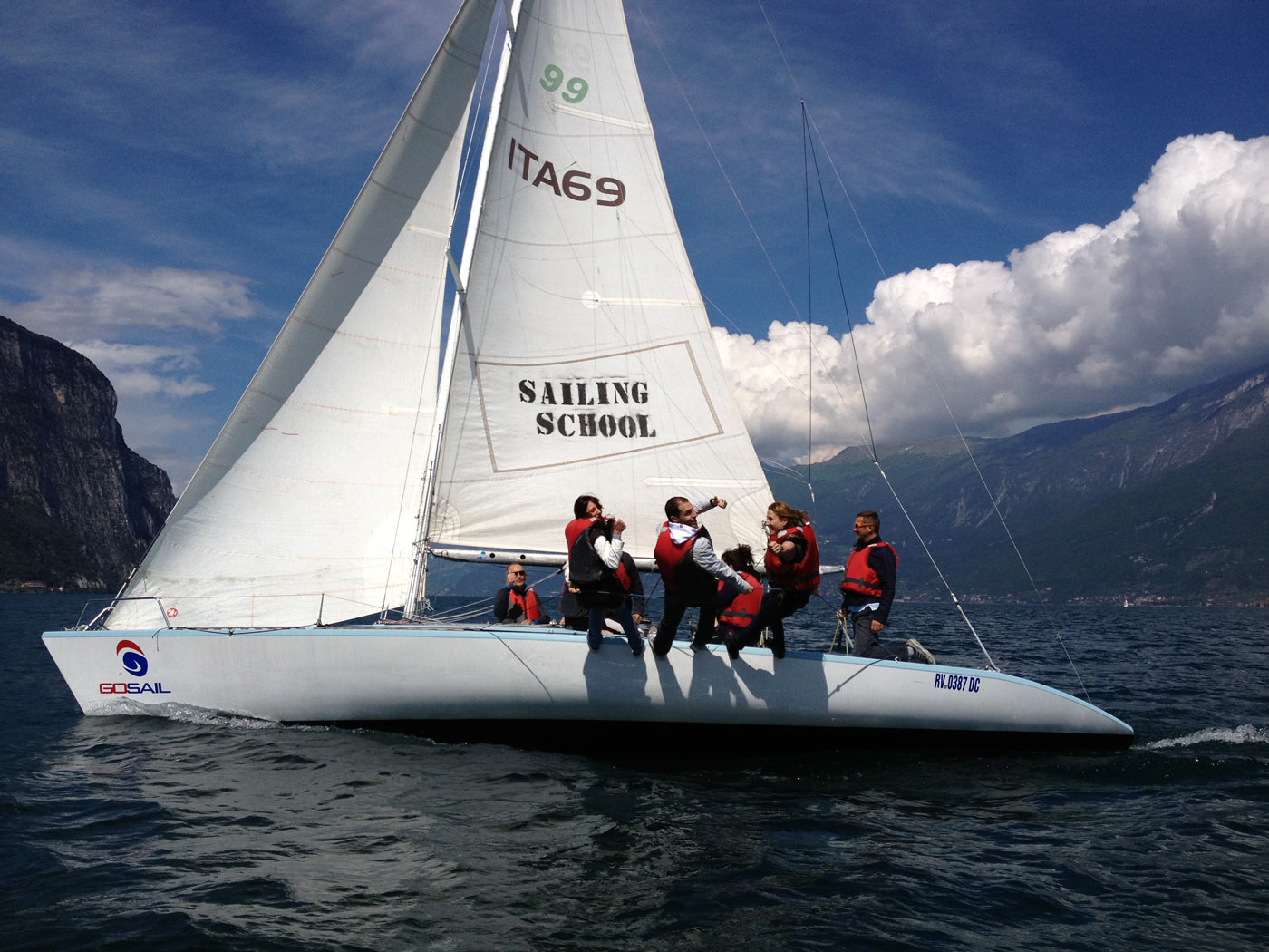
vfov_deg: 40.7
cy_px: 476
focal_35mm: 35
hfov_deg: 52.6
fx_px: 1283
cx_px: 634
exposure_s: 1/4608
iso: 50
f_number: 2.4
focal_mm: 4.28
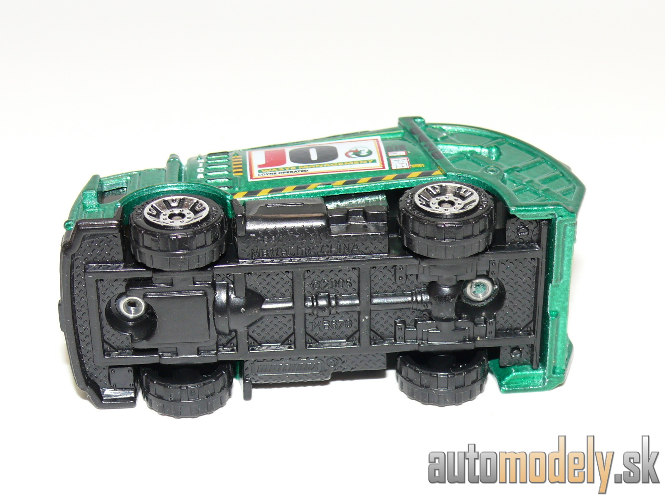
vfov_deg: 18.2
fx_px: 1556
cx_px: 332
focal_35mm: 81
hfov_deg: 24.1
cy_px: 250
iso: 100
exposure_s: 1/30
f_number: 4
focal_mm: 11.8
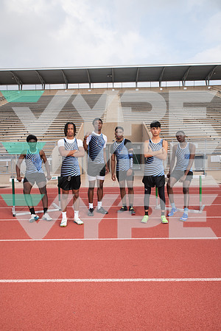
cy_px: 166
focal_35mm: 24
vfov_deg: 73.7
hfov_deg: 53.1
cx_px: 110
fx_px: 221
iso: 160
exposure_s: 1/320
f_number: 8
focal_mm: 24
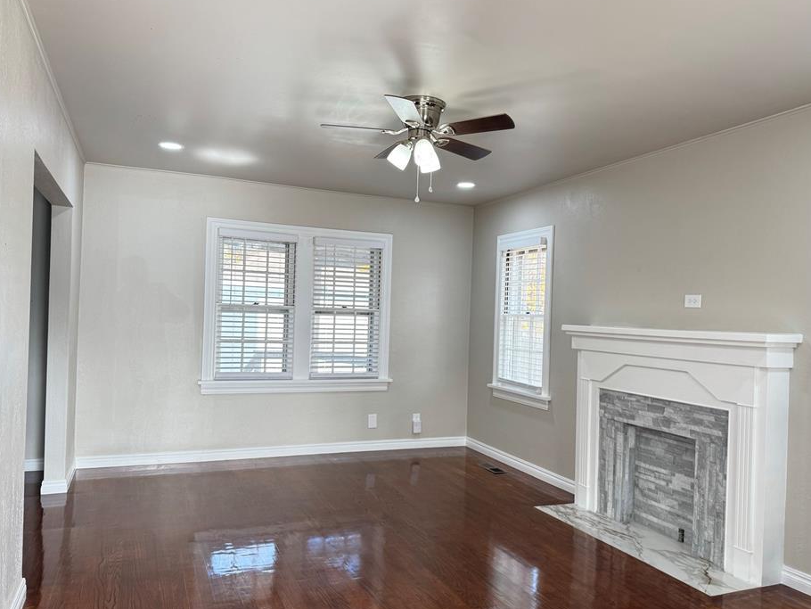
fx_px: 633
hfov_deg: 65.3
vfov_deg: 51.4
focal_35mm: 27
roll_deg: -1.8
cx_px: 407
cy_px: 315
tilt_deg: -0.4
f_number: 1.78
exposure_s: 1/122
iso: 80
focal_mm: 6.76
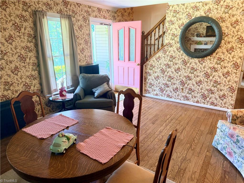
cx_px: 122
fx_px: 169
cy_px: 92
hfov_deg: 71.6
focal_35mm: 24
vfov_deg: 56.8
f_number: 1.78
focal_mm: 6.76
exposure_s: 1/60
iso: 250
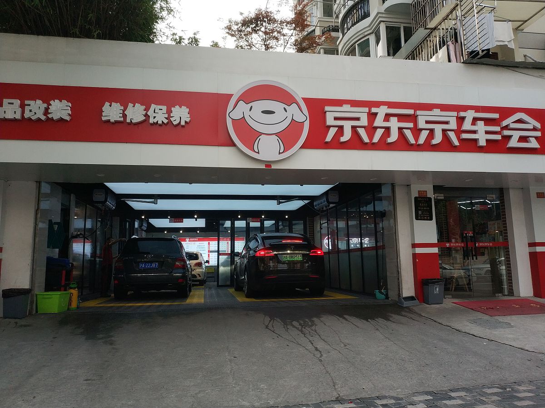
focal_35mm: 32
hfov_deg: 56.8
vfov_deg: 44.2
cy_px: 204
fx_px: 504
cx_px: 272
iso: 165
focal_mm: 4.5
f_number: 2
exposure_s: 1/350
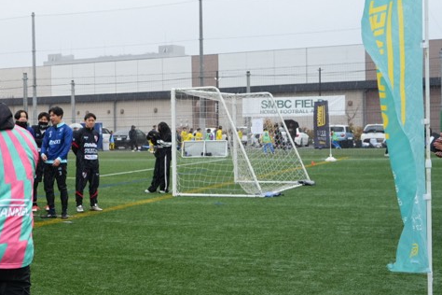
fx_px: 994
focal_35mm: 81
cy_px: 160
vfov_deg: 16.9
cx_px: -114
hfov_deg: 22.7
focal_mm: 32
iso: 500
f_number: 5.6
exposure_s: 1/250
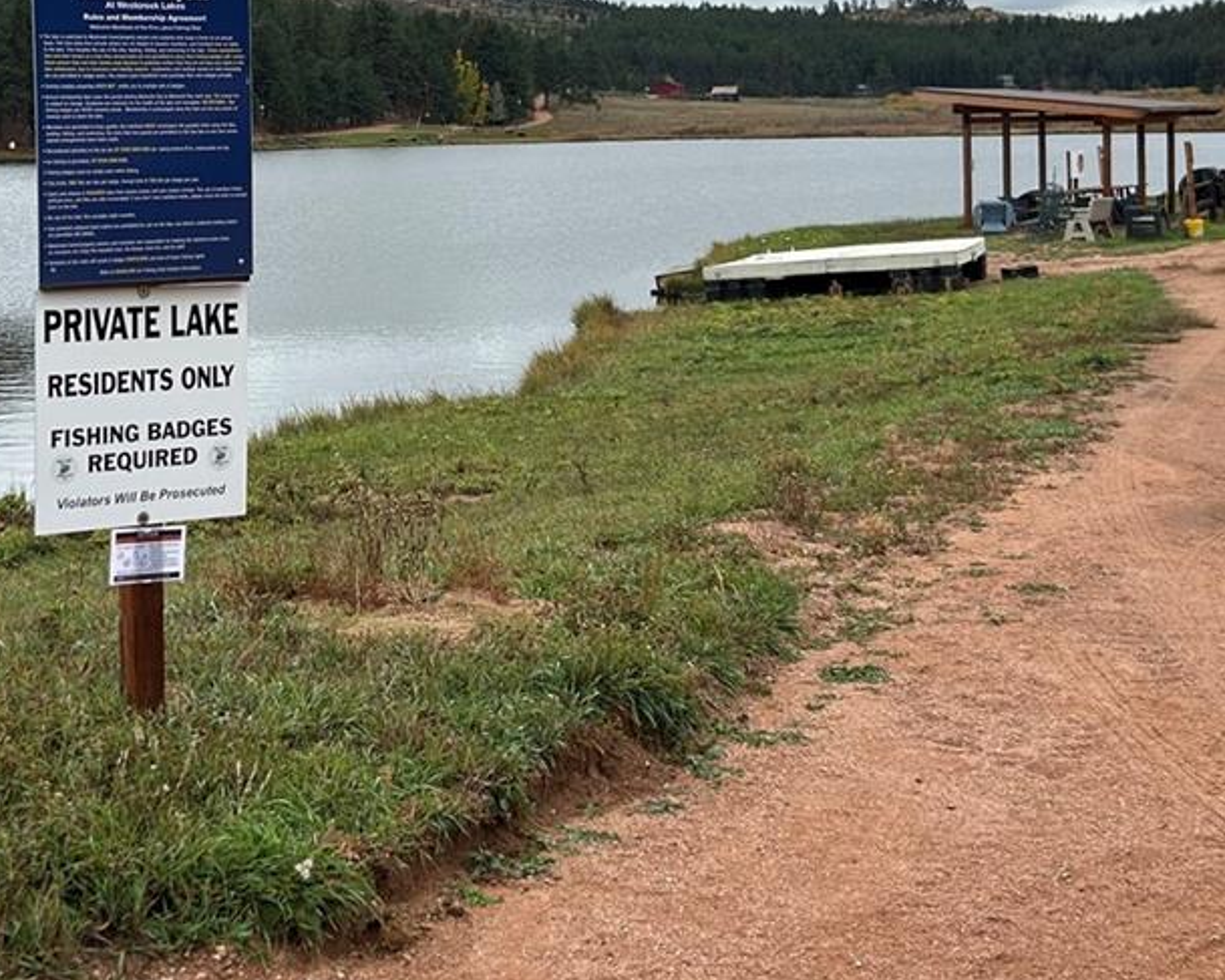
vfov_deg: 24.9
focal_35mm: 60
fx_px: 2175
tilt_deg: -1.6
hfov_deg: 30.8
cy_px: 173
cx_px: 264
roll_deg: +2.1
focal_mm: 5.7
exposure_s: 1/1058
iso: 50
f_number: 1.5
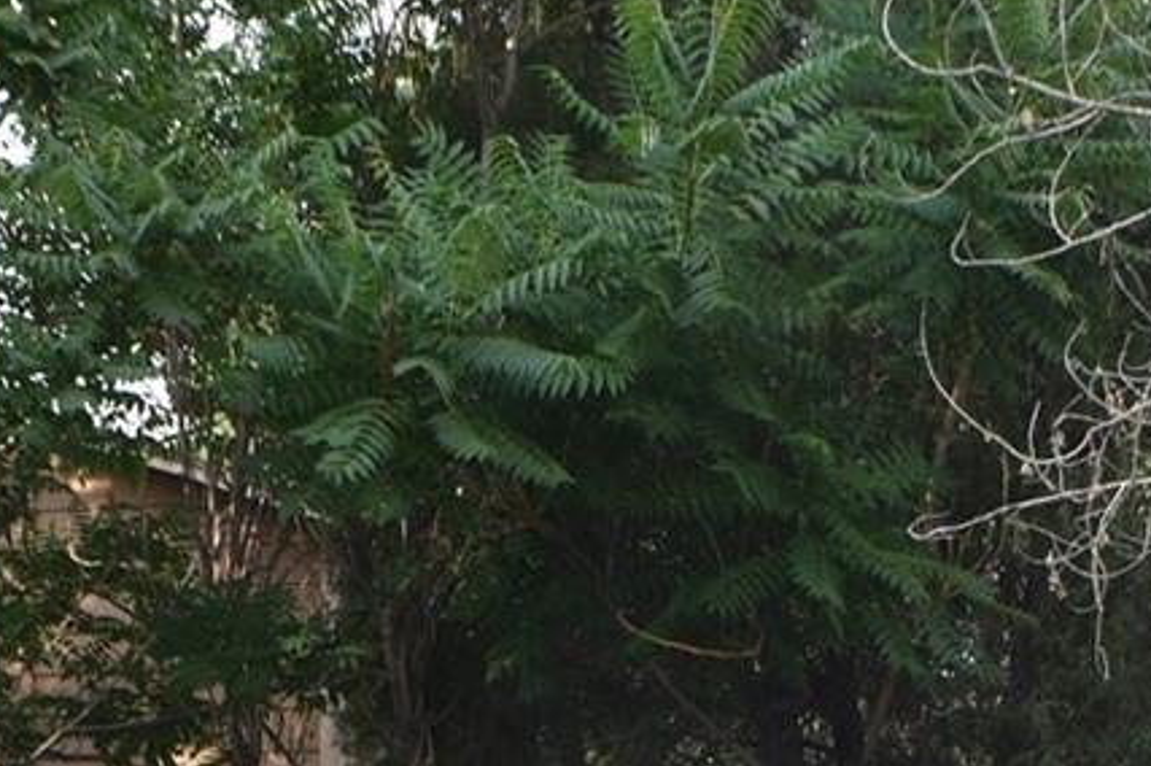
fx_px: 4852
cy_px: 1322
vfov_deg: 8.7
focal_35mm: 152
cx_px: 868
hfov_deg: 13.5
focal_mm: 27
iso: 200
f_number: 5.6
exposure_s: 1/125
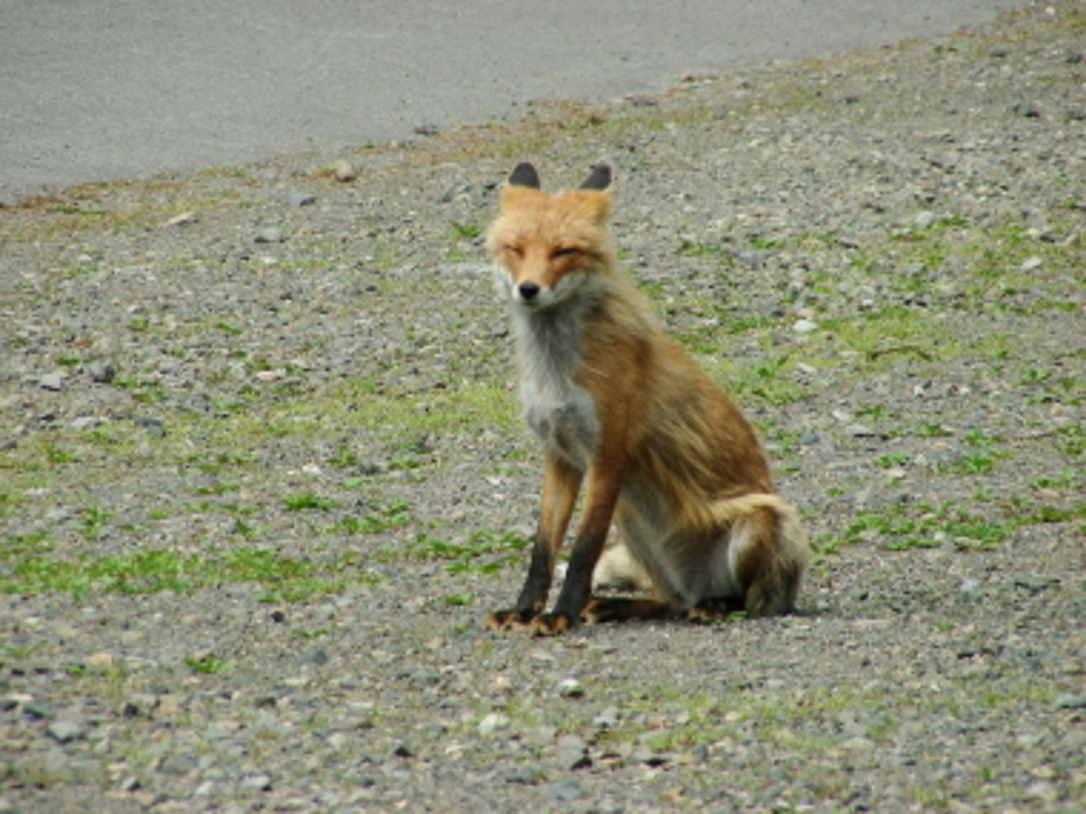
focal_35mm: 380
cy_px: 407
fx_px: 11922
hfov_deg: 5.2
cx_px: 543
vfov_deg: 3.9
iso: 50
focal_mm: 63.3
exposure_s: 1/192
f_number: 4
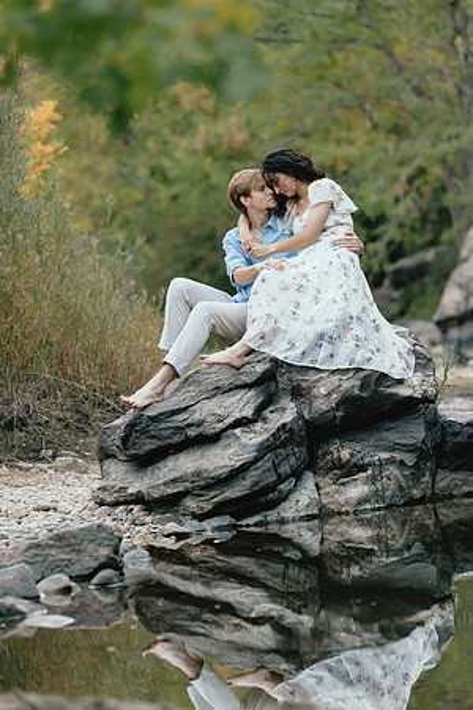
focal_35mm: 164
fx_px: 3232
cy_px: 355
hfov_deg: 8.4
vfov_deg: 12.5
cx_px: 236
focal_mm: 164
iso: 1000
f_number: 3.5
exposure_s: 1/200
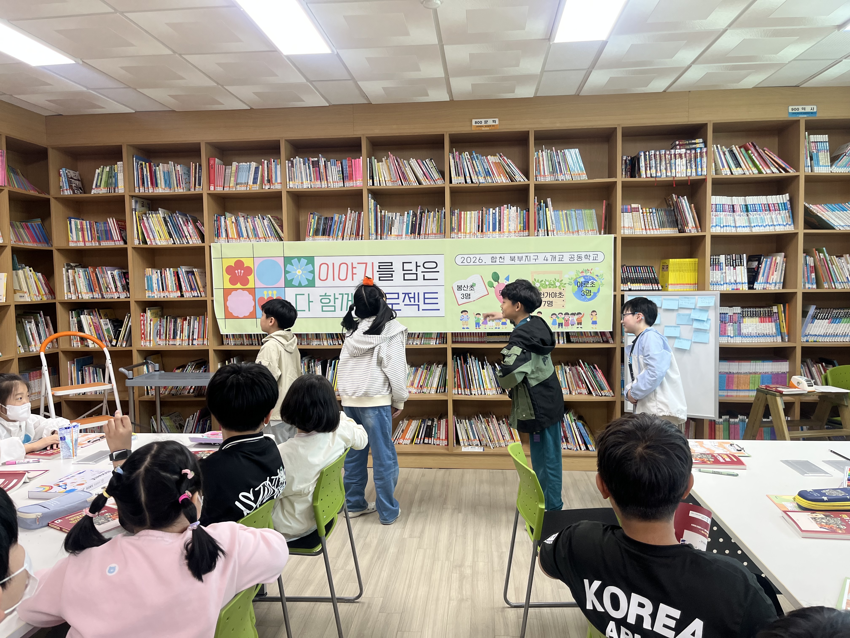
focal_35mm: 26
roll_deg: +1.5
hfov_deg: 67.3
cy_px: 319
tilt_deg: -3.9
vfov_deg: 53.1
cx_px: 425
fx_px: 638
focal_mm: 5.1
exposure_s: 1/120
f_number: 1.6
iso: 100
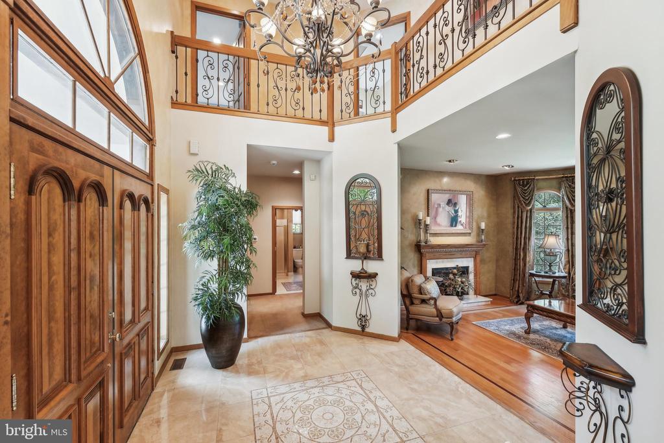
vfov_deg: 81.2
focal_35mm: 14
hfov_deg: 104.2
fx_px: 258
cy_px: 222
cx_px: 332
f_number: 8
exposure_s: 1/25
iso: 1000
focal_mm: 14
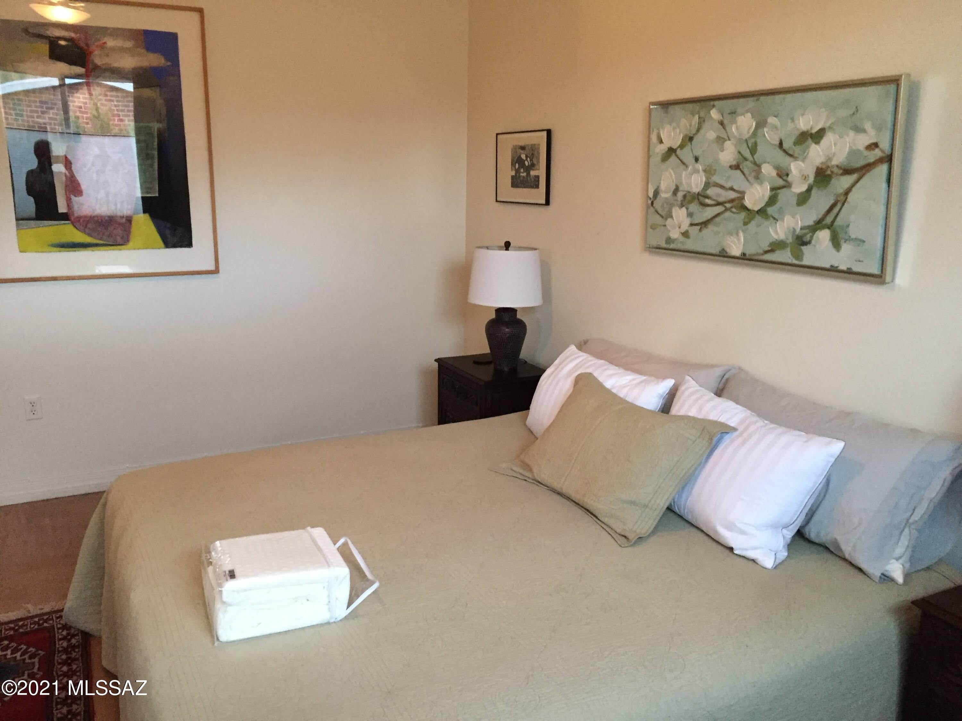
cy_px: 360
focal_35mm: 29
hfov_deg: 61.7
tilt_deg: -11.3
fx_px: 806
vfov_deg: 48.2
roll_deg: -2.7
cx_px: 481
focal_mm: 4.15
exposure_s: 1/15
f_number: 2.2
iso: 250
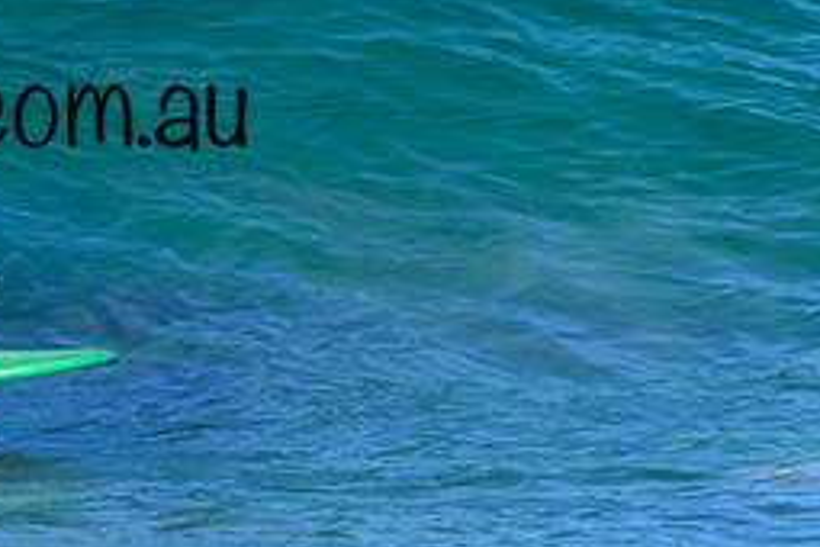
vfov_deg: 0.8
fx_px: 40450
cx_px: -163
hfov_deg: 1.2
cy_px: 32
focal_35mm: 1776
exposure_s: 1/2000
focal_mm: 650
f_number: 11
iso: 1600
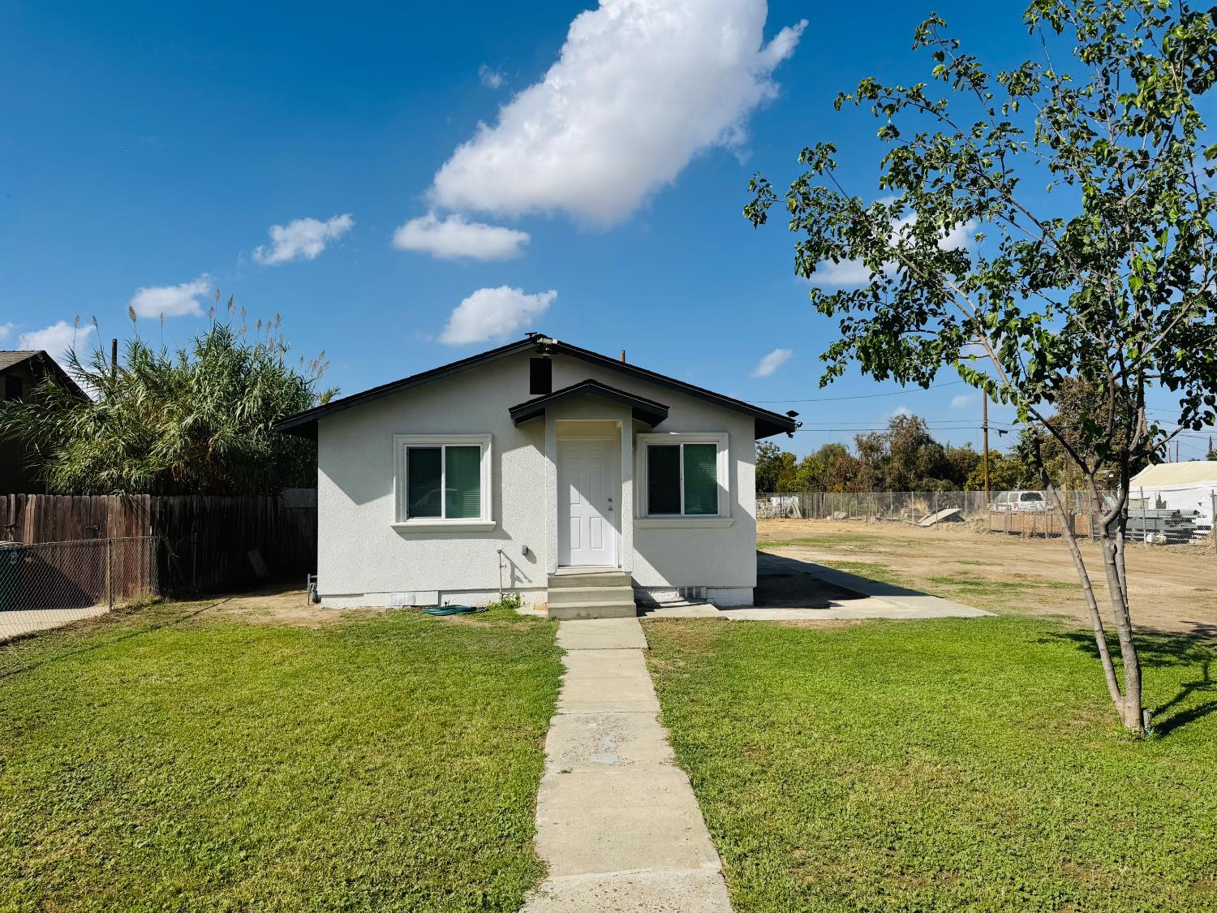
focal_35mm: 24
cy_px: 456
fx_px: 844
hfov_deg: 71.6
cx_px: 608
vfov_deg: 56.8
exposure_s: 1/7937
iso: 80
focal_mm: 6.76
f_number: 1.78
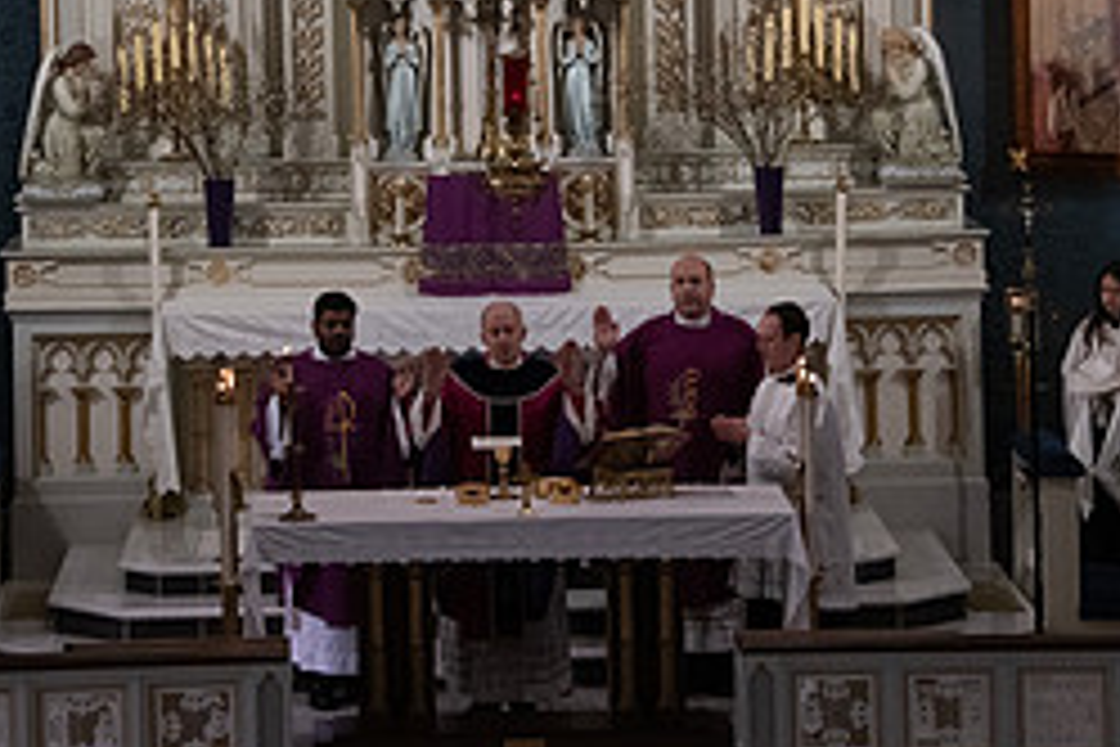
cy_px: 88
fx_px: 5226
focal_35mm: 168
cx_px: 450
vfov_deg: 8.1
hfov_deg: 12.2
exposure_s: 1/100
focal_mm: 72
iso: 4000
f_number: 11
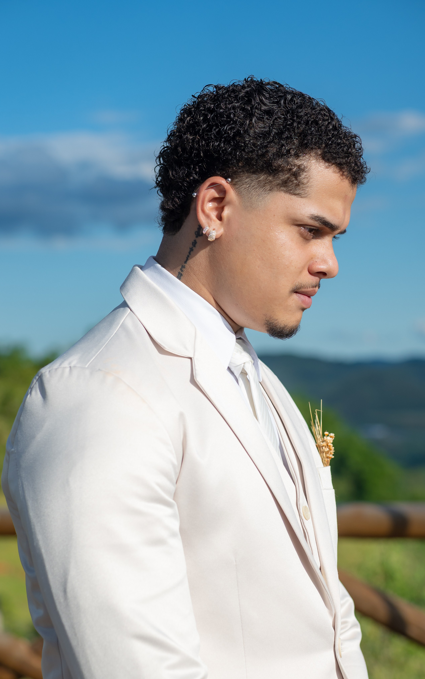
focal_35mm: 86
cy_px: 341
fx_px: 1594
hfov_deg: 15.2
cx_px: 207
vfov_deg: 24.1
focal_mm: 56
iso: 125
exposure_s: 1/2500
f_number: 2.8
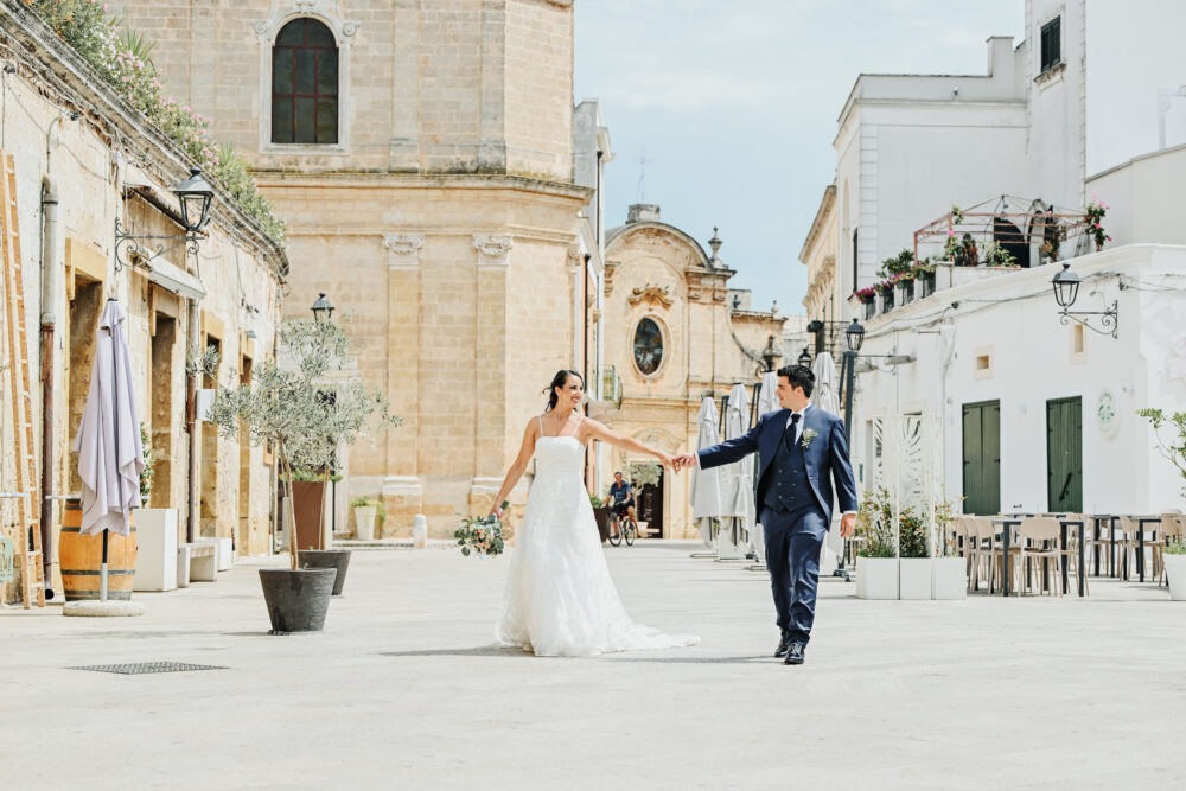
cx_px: 593
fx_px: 2306
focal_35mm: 70
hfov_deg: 28.8
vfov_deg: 19.5
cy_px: 396
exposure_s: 1/1250
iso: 200
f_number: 4.5
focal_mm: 70
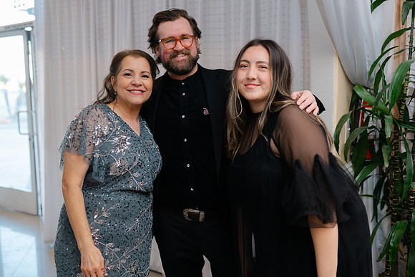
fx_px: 404
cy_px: 138
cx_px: 208
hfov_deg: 54.4
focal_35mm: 35
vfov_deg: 37.9
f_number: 2.2
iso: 400
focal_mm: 35
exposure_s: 1/160
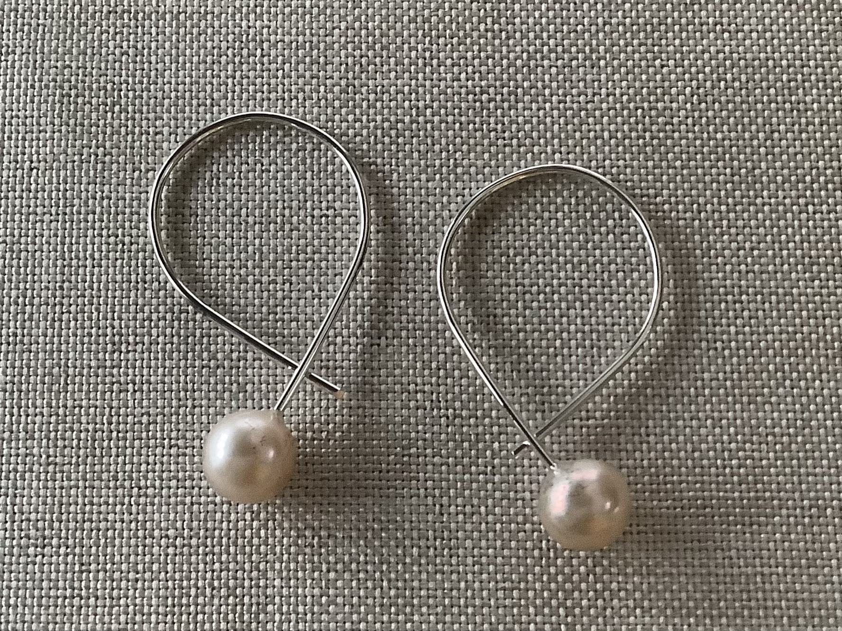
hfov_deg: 58.4
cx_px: 421
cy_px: 316
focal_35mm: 31
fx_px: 754
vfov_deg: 45.4
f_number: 2.4
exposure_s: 1/30
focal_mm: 3.3
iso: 320
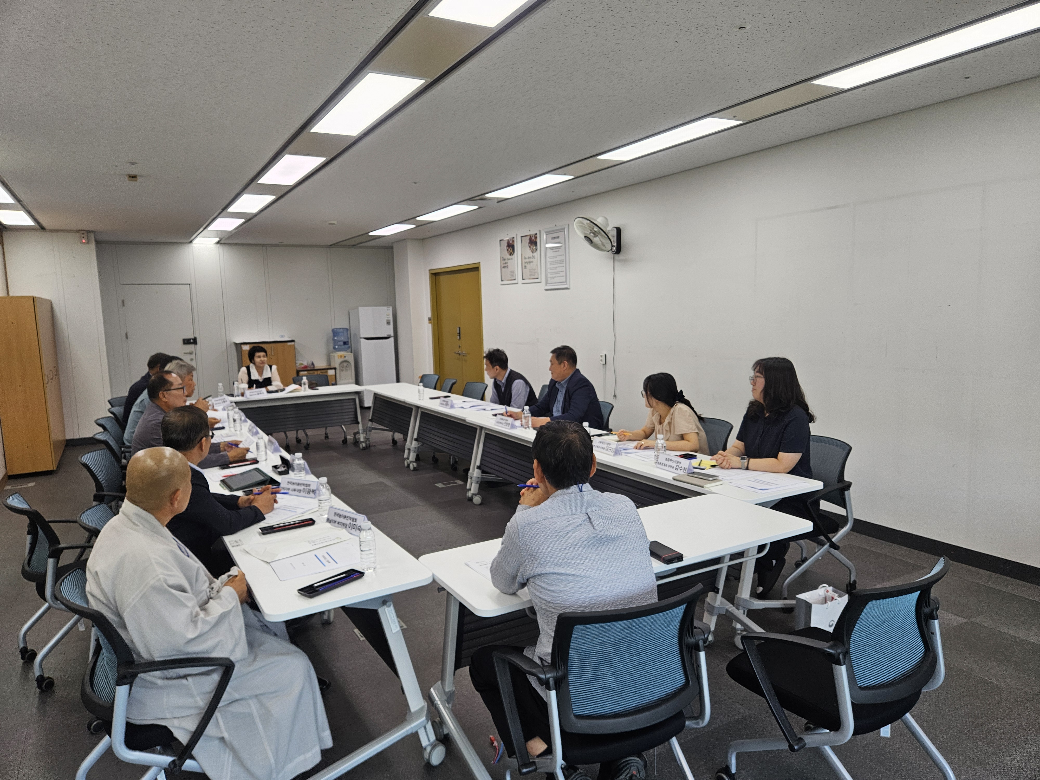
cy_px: 390
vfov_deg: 58.9
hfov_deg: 73.9
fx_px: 691
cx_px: 520
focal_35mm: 23
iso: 64
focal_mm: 5.4
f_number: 1.8
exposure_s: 1/120
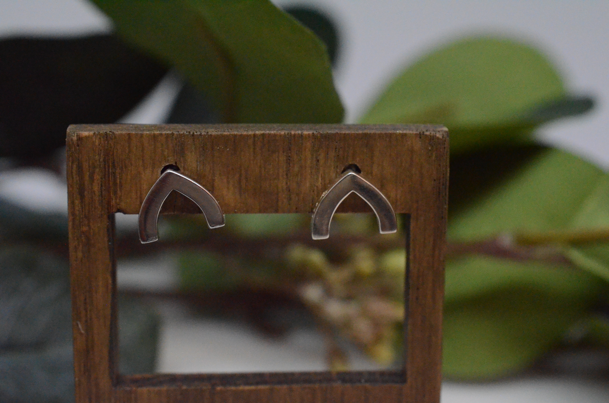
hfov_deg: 33.5
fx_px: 1013
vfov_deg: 22.5
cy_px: 202
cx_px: 304
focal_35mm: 60
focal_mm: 40
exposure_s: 1/1250
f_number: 8
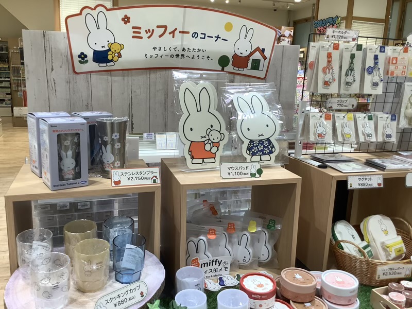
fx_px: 369
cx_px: 206
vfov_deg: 45.4
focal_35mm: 31
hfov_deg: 58.4
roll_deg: -2.0
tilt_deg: -13.0
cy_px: 154
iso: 50
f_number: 2.4
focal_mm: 3.3
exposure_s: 1/60
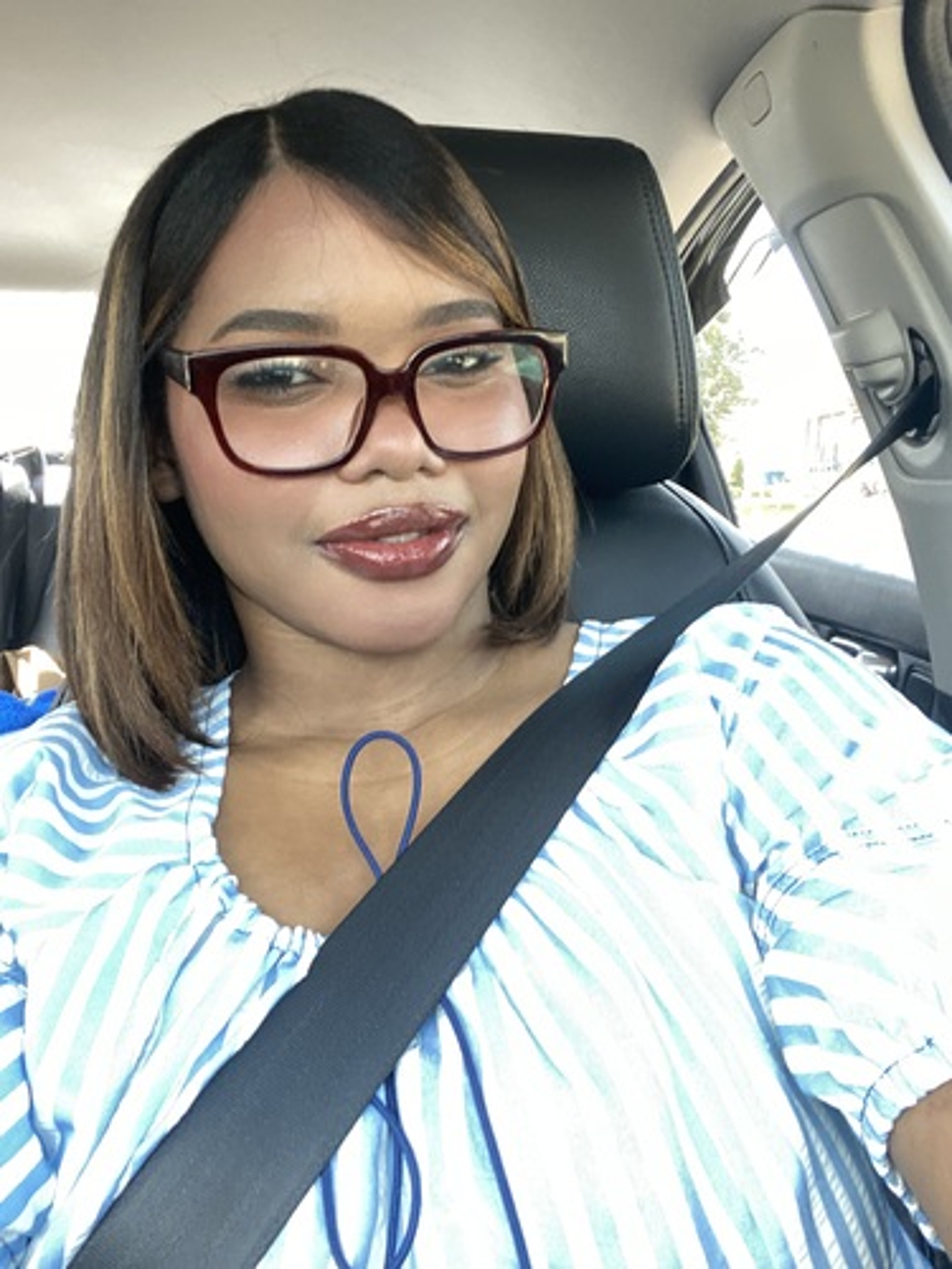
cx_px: 476
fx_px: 1100
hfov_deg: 46.8
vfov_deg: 60.0
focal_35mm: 30
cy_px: 634
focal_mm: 2.71
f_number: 2.2
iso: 200
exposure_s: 1/60
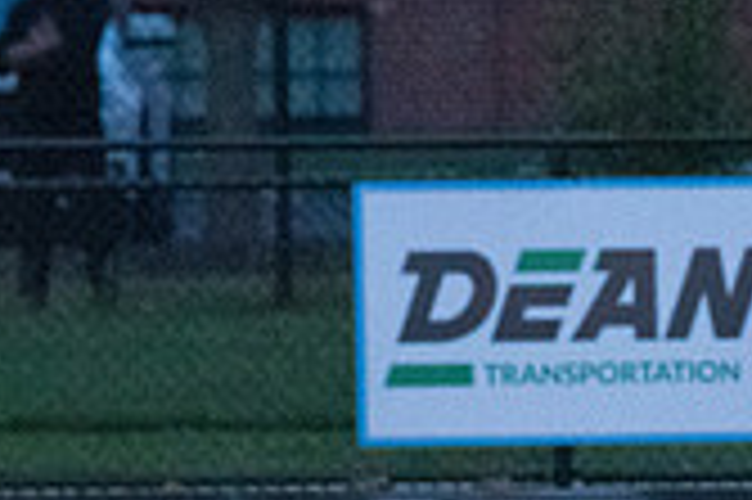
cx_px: 1234
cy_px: 703
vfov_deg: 1.3
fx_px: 21724
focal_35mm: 1041
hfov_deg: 2.0
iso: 8000
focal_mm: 200
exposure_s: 1/1250
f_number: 5
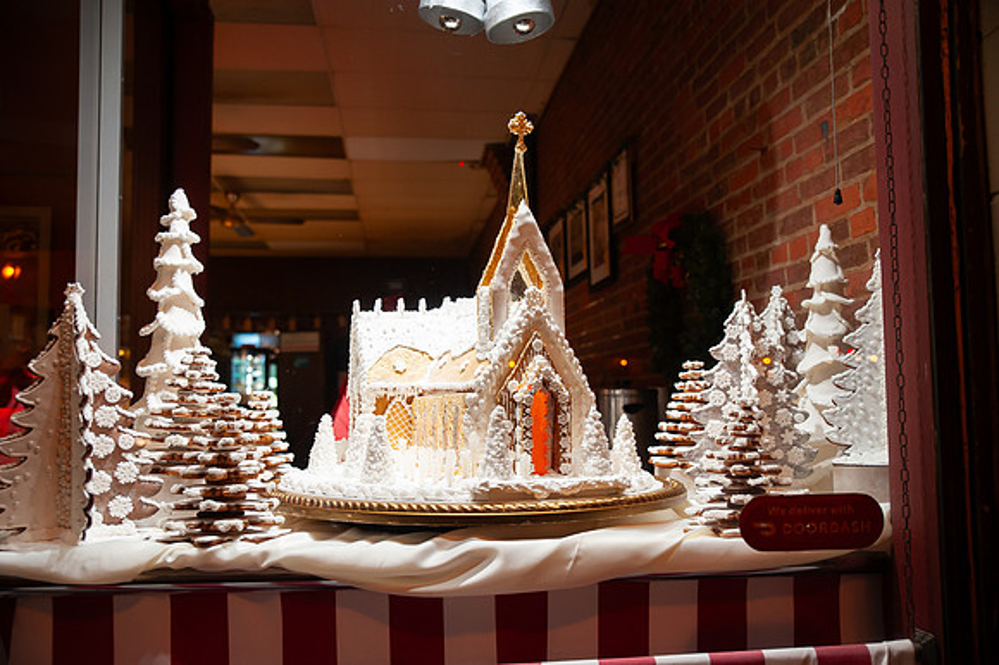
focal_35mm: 32
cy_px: 332
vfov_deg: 41.1
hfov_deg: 58.7
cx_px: 500
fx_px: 887
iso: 1000
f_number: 2.8
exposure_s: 1/125
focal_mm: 32
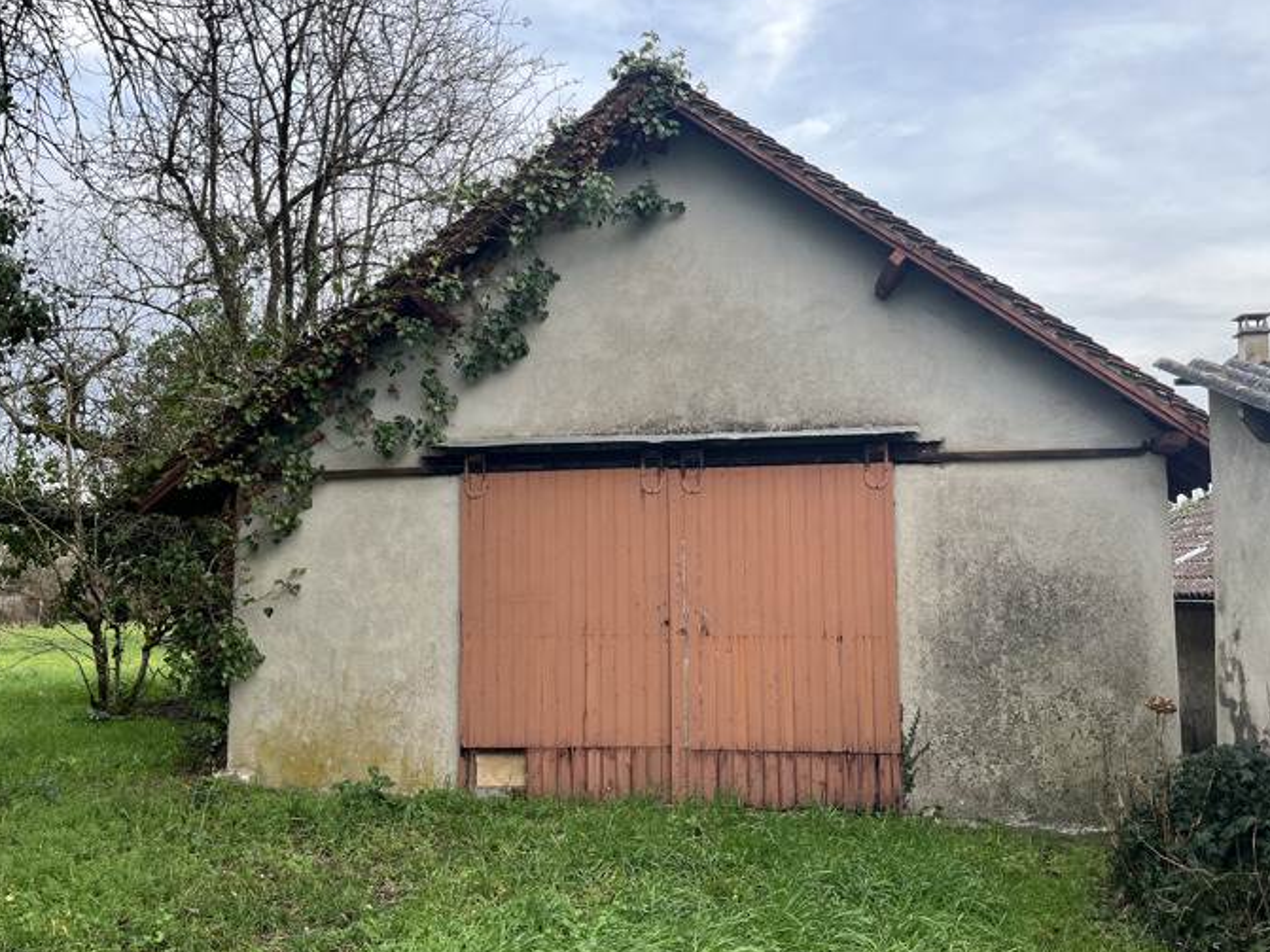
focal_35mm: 31
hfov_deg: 58.2
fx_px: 1137
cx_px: 706
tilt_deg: +3.7
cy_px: 507
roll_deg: +2.1
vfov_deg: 45.4
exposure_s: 1/197
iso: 40
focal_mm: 5.1
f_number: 1.6
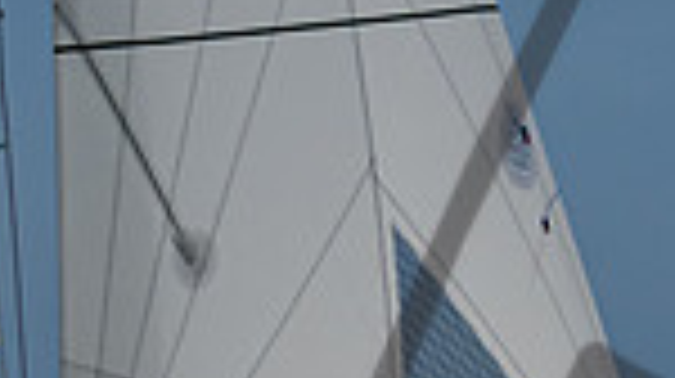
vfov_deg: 1.4
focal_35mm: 891
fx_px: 15930
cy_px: 237
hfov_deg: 2.4
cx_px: 1467
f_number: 6.3
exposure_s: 1/4000
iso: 400
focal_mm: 135
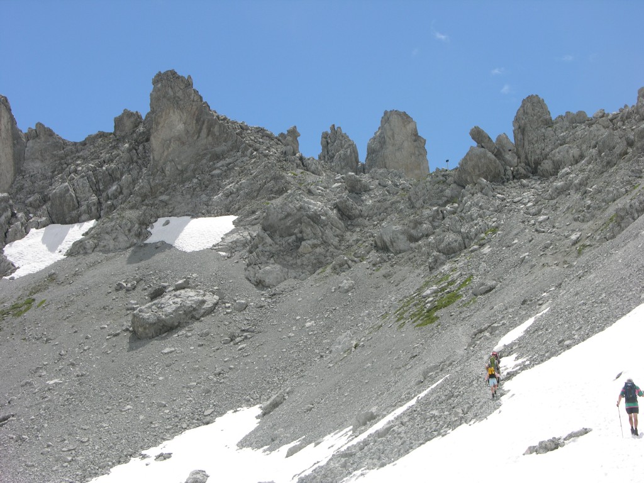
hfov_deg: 27.8
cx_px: 322
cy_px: 242
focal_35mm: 70
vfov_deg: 21.0
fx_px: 1302
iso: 50
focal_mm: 17.8
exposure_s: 1/287
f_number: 5.9
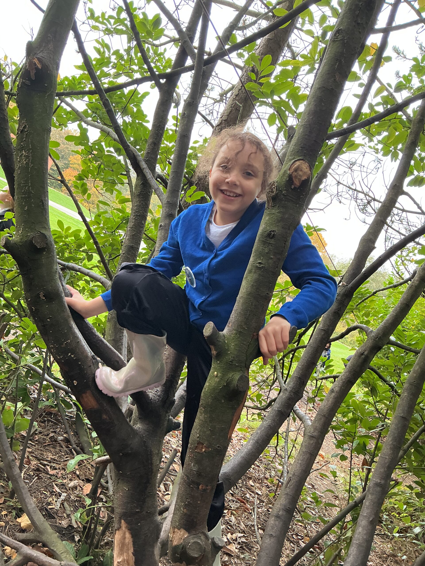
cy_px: 283
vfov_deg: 61.7
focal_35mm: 29
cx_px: 212
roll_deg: -25.6
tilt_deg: -3.4
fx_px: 475
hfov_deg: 48.2
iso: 80
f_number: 1.8
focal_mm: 3
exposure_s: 1/50
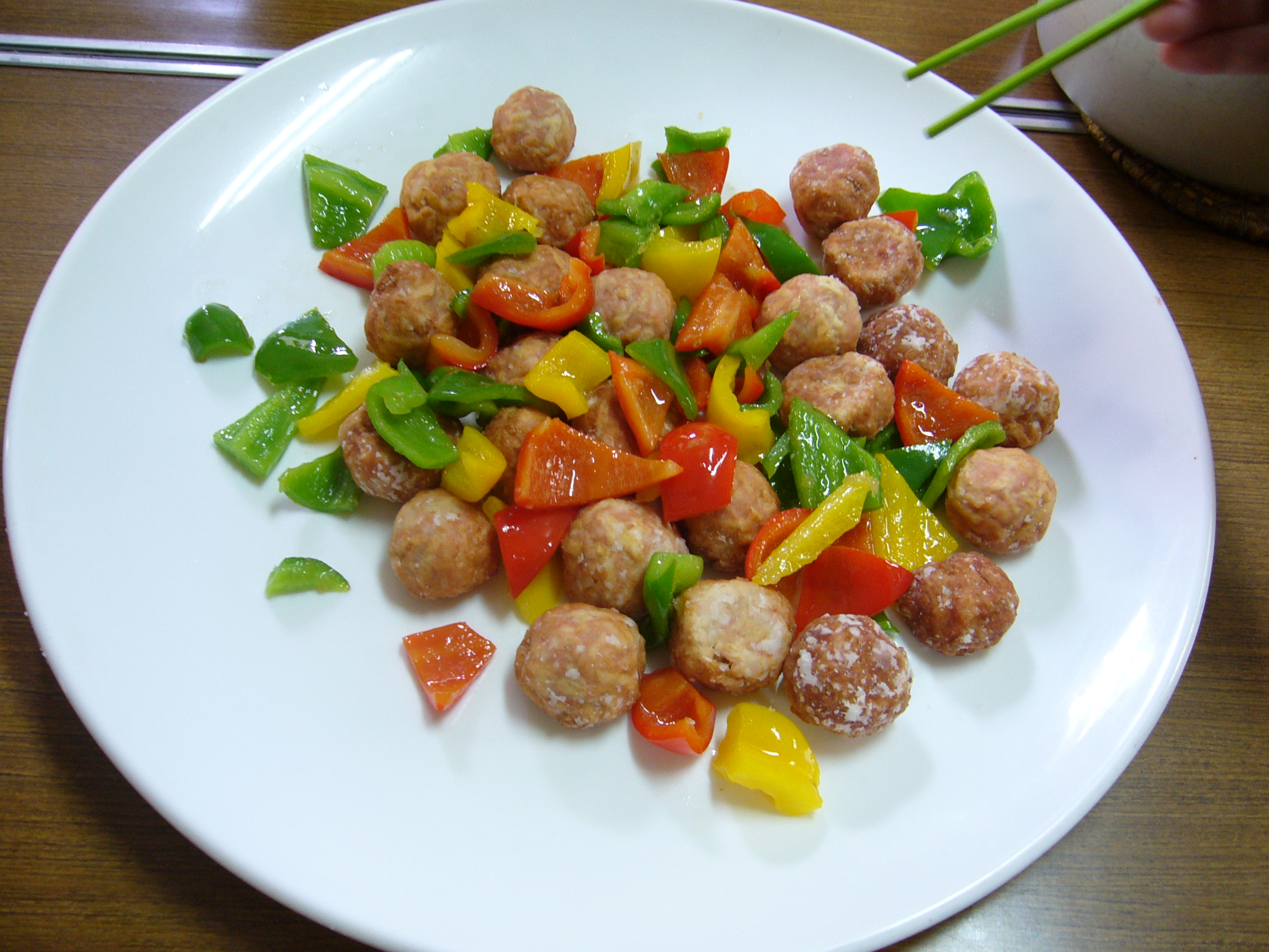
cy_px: 476
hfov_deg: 52.6
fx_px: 1283
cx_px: 634
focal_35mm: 35
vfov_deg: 40.7
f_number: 2.8
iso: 100
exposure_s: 1/13
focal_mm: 5.8
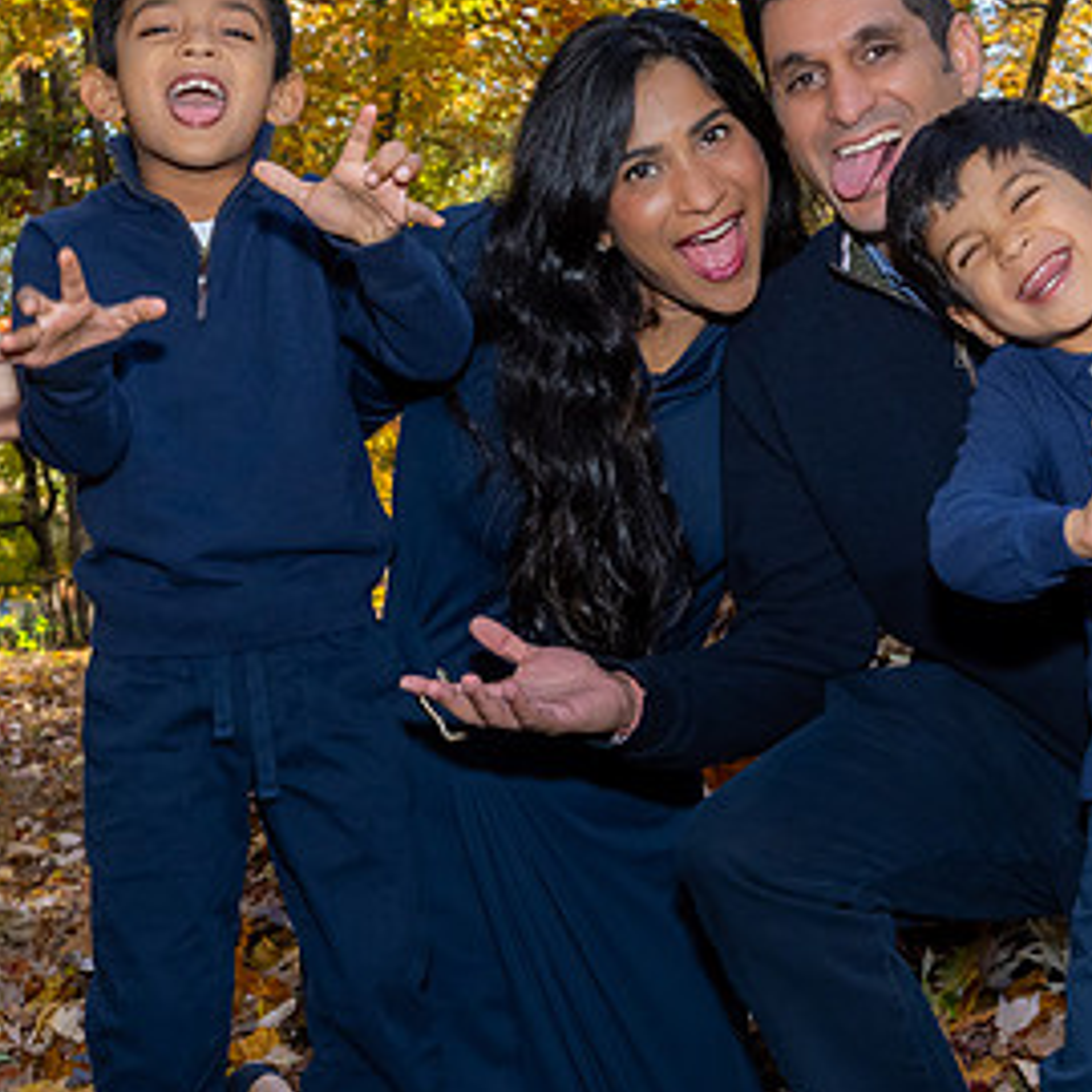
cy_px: 426
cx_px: 898
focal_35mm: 85
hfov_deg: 20.1
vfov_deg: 20.4
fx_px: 3034
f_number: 8
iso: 800
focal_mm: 31
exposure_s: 1/250
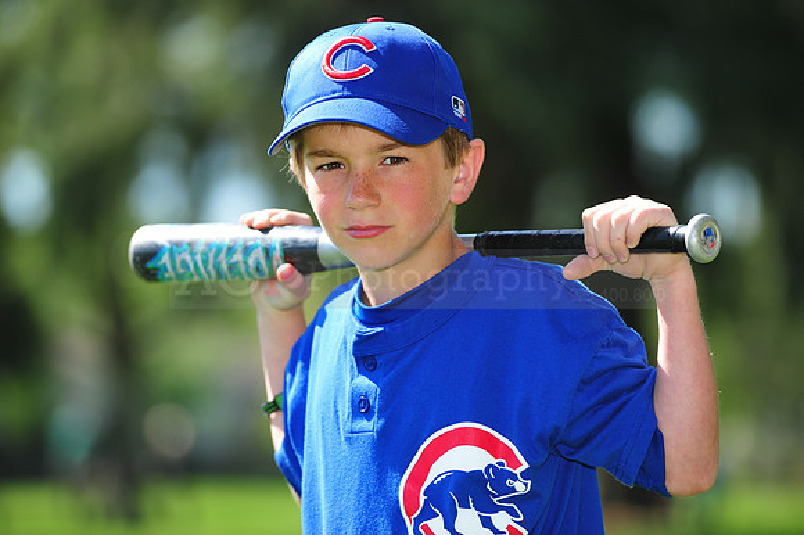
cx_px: 402
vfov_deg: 6.9
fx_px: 4464
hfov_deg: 10.3
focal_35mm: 200
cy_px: 268
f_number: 4.5
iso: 200
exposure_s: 1/640
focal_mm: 200
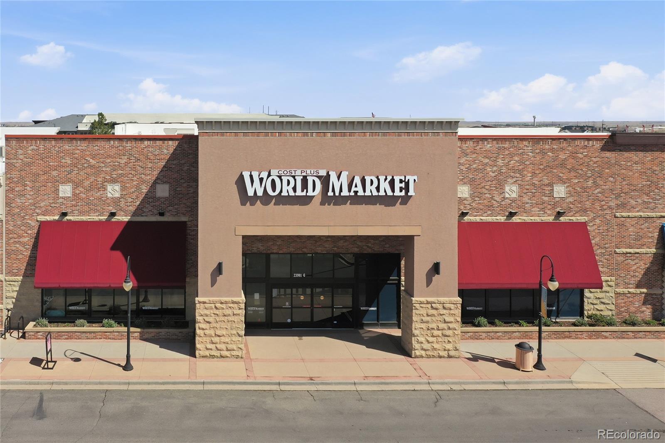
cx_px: 332
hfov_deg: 65.5
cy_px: 222
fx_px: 517
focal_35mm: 28
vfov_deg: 46.4
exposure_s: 1/640
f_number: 6.3
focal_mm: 10.3
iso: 100
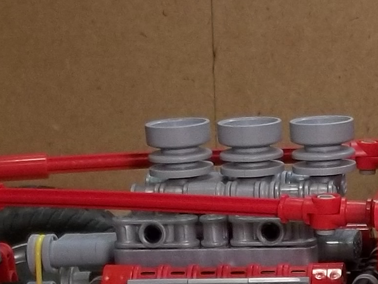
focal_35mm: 183
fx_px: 1999
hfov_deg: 10.3
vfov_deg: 8.0
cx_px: 645
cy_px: 394
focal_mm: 5.9
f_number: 3.3
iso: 64
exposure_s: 1/40
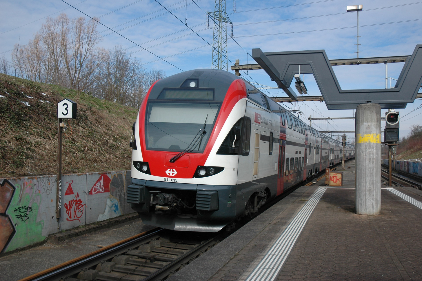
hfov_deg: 51.3
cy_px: 140
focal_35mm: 38
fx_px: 439
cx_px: 211
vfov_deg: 35.4
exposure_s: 1/1250
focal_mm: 25
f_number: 5
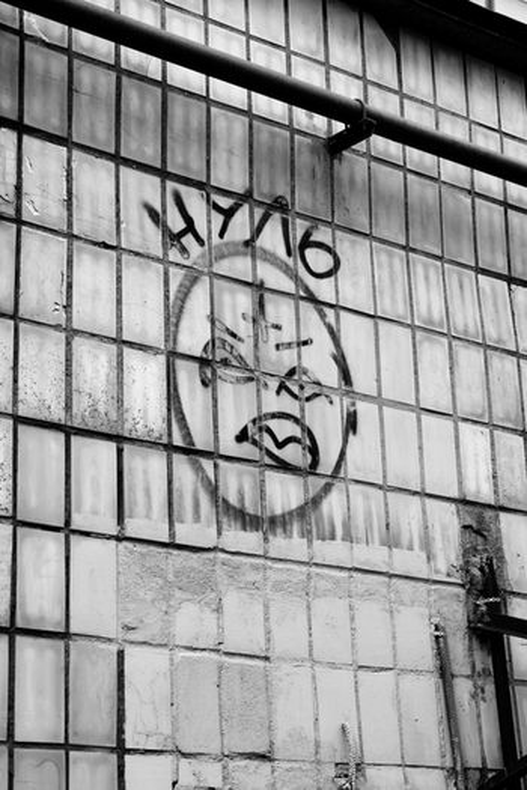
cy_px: 395
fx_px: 1647
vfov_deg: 27.0
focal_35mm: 75
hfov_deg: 18.2
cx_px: 264
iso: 200
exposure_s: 1/100
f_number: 6.3
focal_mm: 50
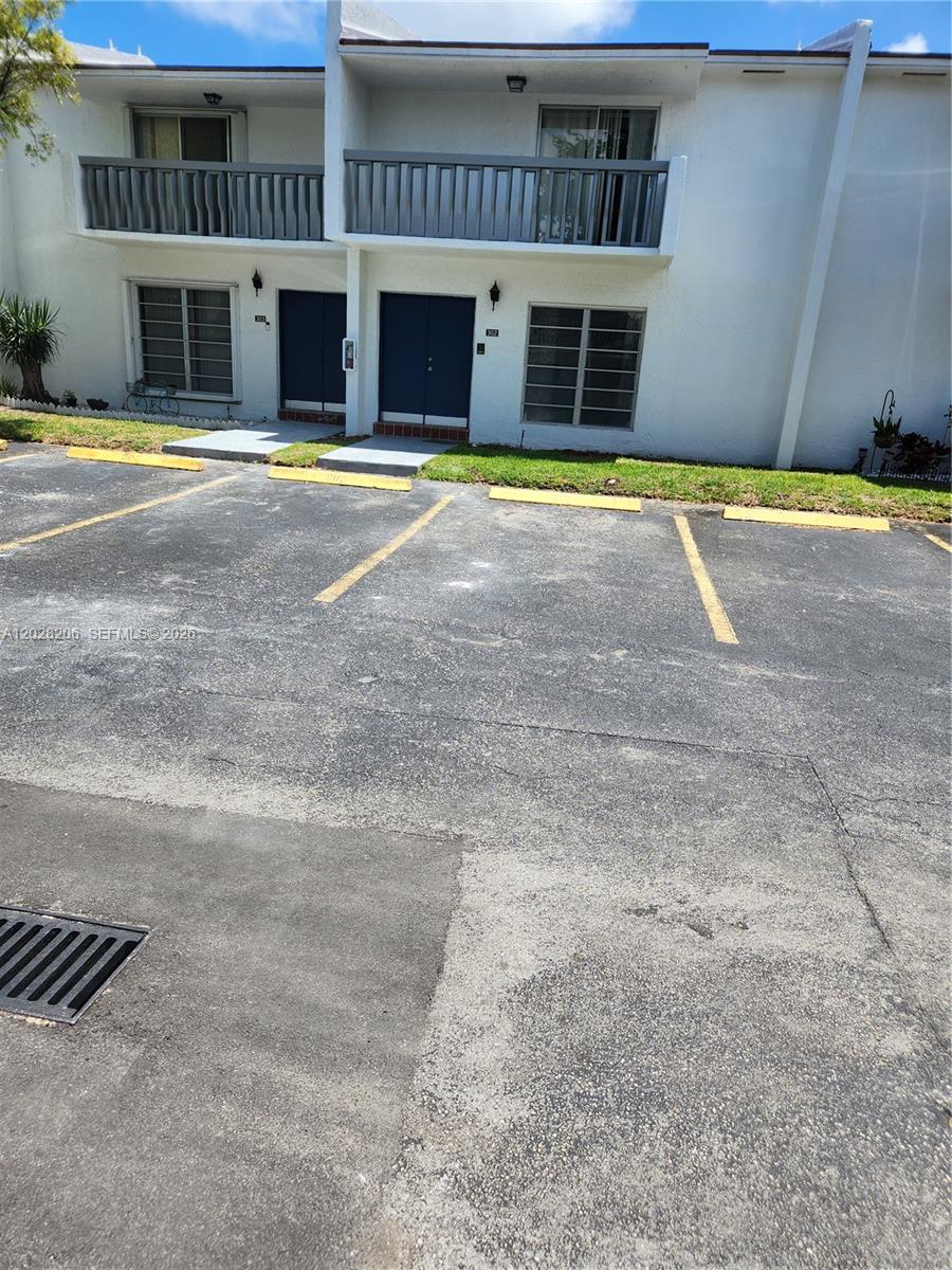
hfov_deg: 58.9
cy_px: 635
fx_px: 843
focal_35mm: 23
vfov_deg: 73.9
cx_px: 476
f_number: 1.8
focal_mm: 5.4
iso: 20
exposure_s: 1/1235
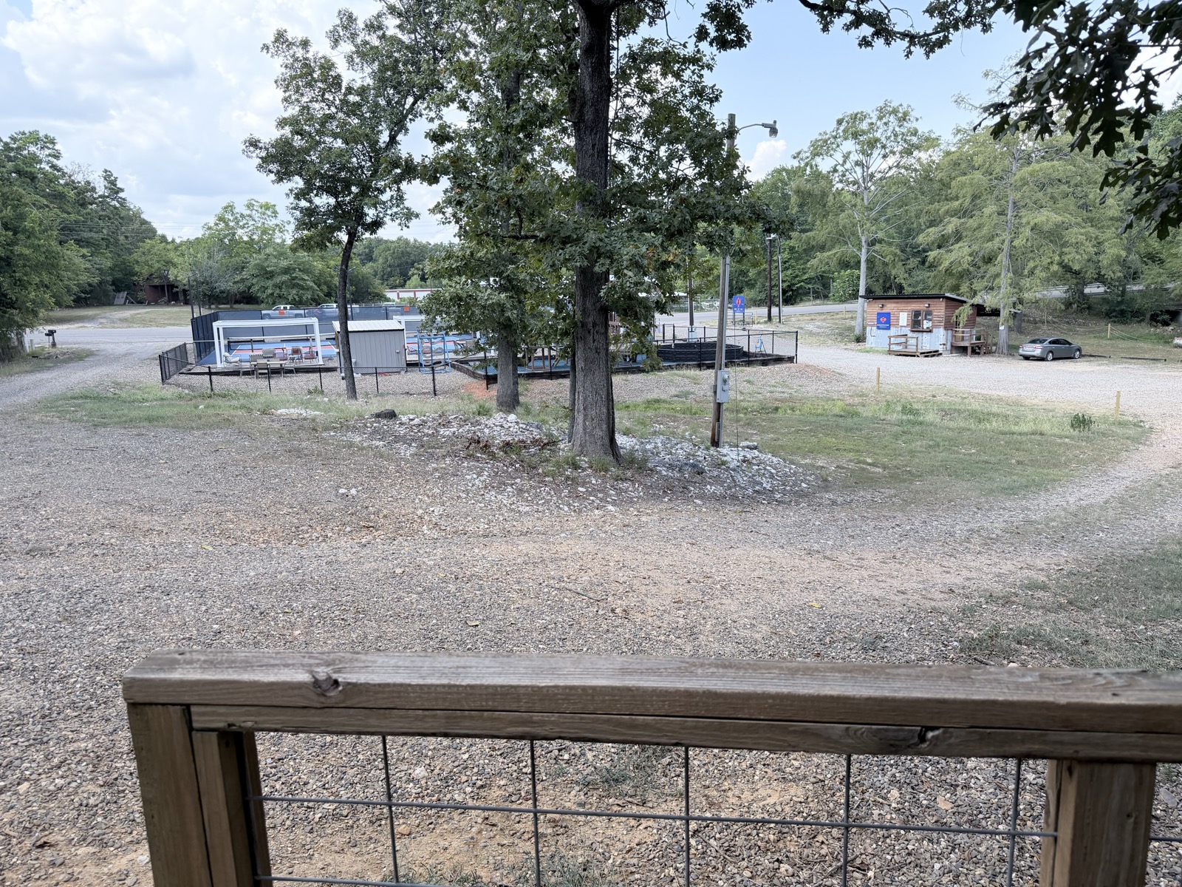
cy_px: 444
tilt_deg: -9.6
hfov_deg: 71.6
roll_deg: +1.8
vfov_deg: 56.8
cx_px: 591
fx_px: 820
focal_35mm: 24
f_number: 1.78
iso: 100
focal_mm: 6.76
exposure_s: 1/1337
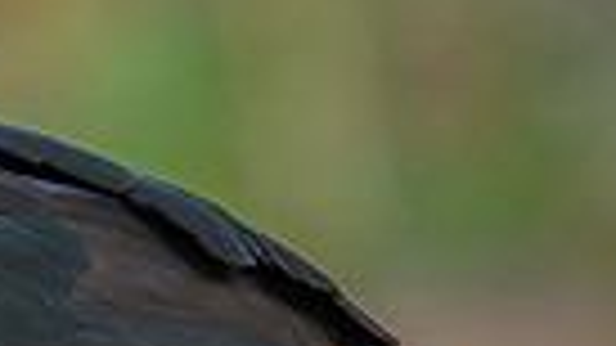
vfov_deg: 0.6
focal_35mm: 1980
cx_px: -160
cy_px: 416
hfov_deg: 1.1
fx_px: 32335
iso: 5000
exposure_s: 1/2000
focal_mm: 400
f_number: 4.5
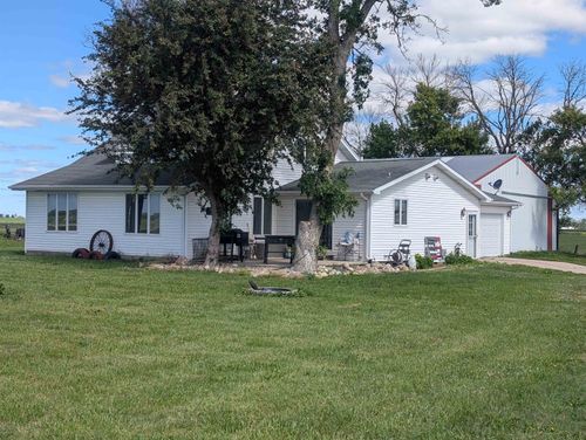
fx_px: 830
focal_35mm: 49
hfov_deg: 38.9
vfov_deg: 29.7
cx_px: 293
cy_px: 220
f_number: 1.68
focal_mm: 6.9
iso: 21
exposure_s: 1/1041
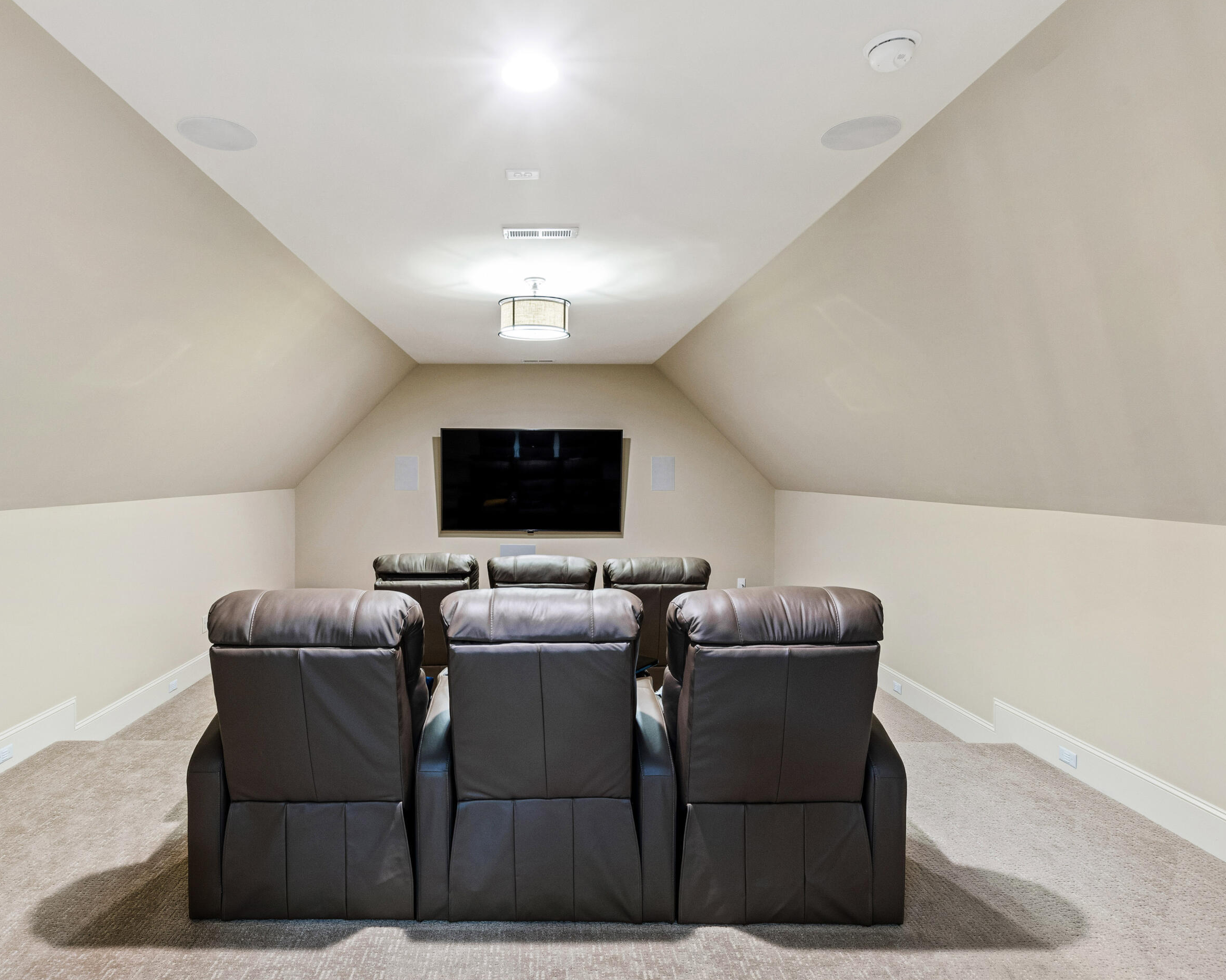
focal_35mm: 18
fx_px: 653
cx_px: 531
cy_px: 486
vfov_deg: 73.8
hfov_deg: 85.9
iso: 100
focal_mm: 10
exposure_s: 3
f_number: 8
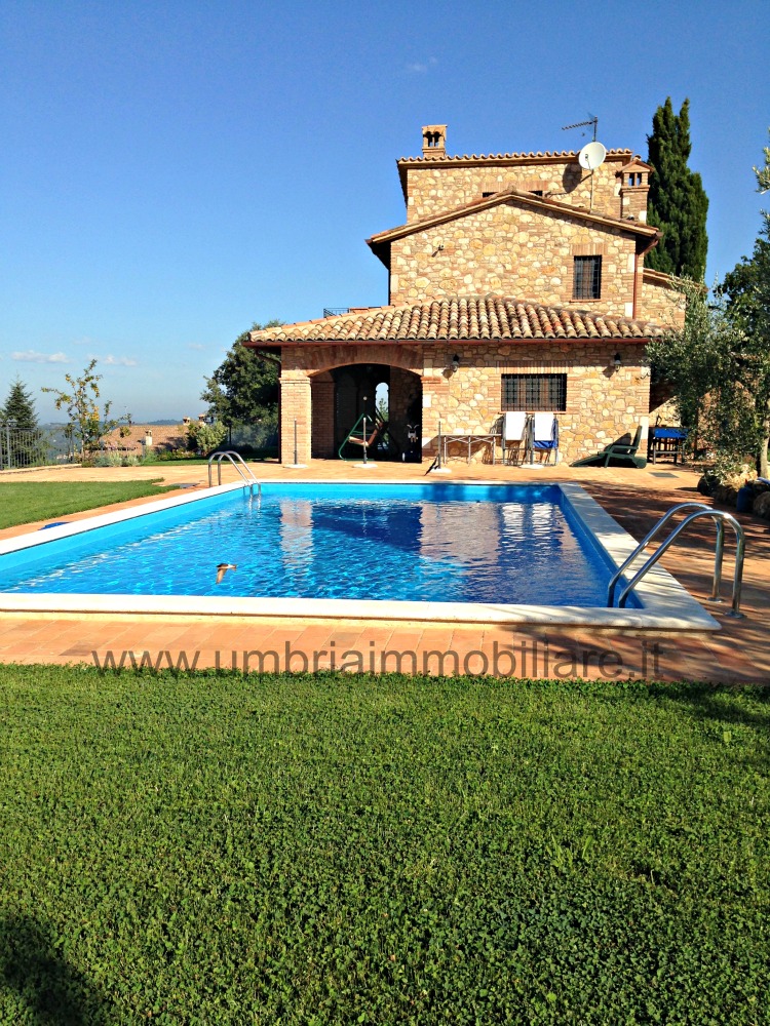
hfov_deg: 42.9
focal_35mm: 33
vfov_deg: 55.4
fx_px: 979
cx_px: 385
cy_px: 513
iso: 50
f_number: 2.4
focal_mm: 4.12
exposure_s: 1/1695
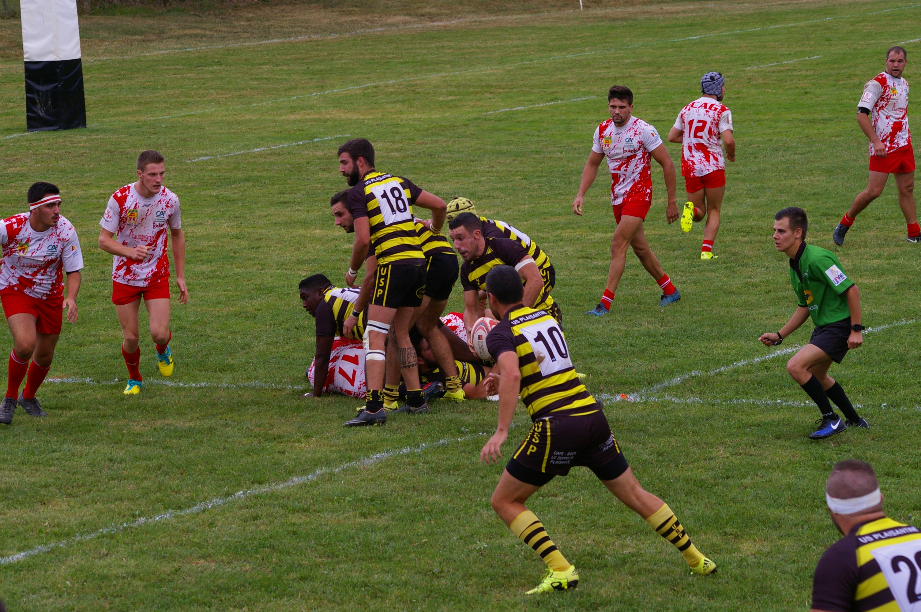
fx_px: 4141
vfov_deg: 8.5
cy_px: 306
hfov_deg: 12.7
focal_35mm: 162
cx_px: 460
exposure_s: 1/350
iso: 400
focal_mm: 108
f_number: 8
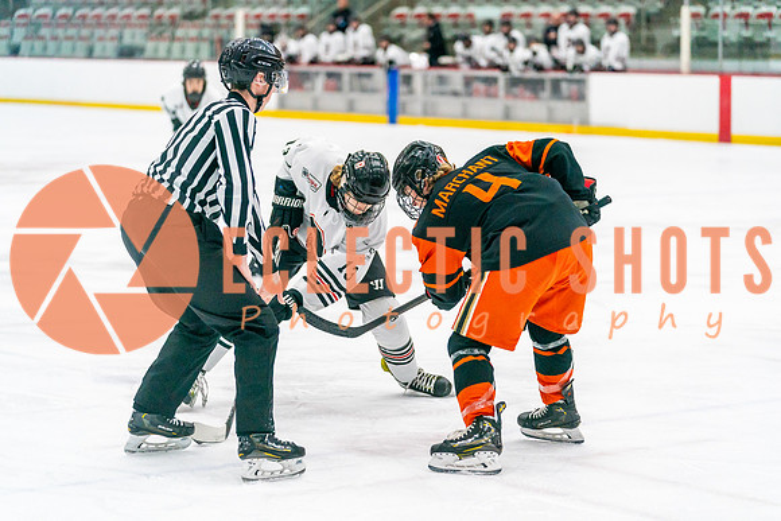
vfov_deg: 12.5
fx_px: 2387
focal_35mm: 110
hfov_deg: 18.6
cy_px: 260
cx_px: 390
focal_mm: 110
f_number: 2.8
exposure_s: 1/1250
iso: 3200
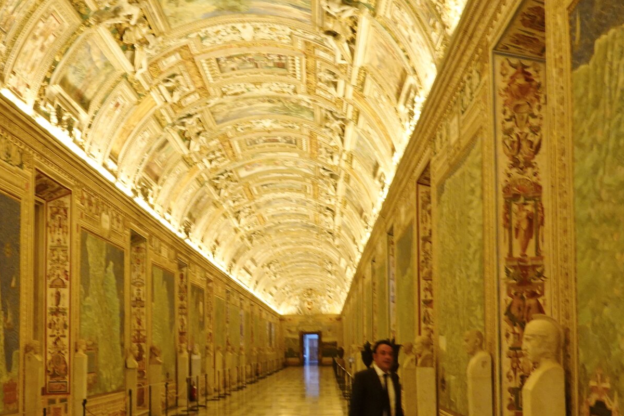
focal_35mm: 60
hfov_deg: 33.2
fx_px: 1040
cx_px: 230
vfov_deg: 22.6
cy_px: 250
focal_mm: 11.06
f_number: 3.2
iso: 800
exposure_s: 1/20
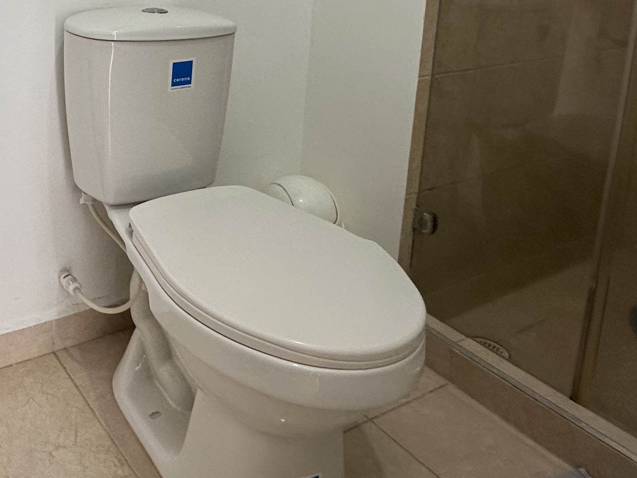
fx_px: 644
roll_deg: -0.8
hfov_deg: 47.2
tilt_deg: -9.4
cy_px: 28
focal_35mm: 35
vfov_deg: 37.4
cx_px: 60
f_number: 2.2
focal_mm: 2.22
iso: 160
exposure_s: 1/120
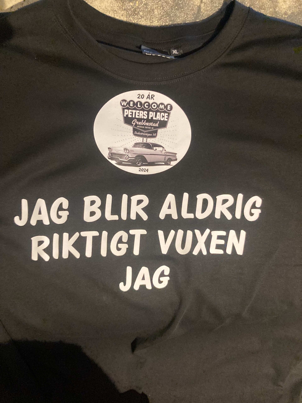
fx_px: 326
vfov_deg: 63.4
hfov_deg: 49.7
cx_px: 151
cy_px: 202
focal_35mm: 28
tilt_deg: -82.2
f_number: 1.8
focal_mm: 3.99
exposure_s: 1/25
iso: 320
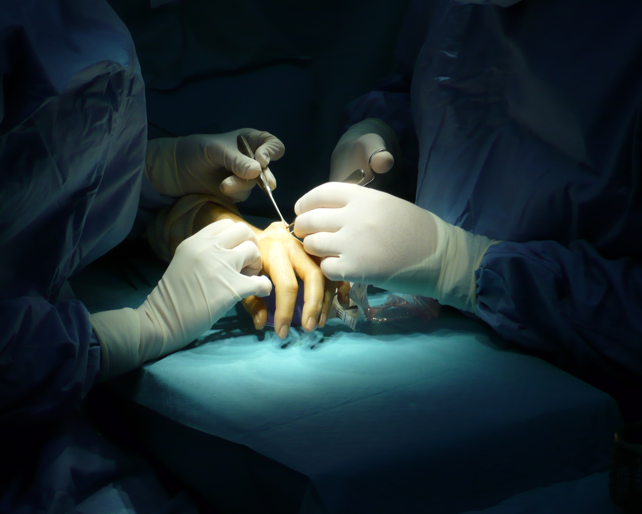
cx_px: 314
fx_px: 2090
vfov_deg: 14.0
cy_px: 256
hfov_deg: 17.5
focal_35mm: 110
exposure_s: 1/200
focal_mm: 17.4
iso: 100
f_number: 5
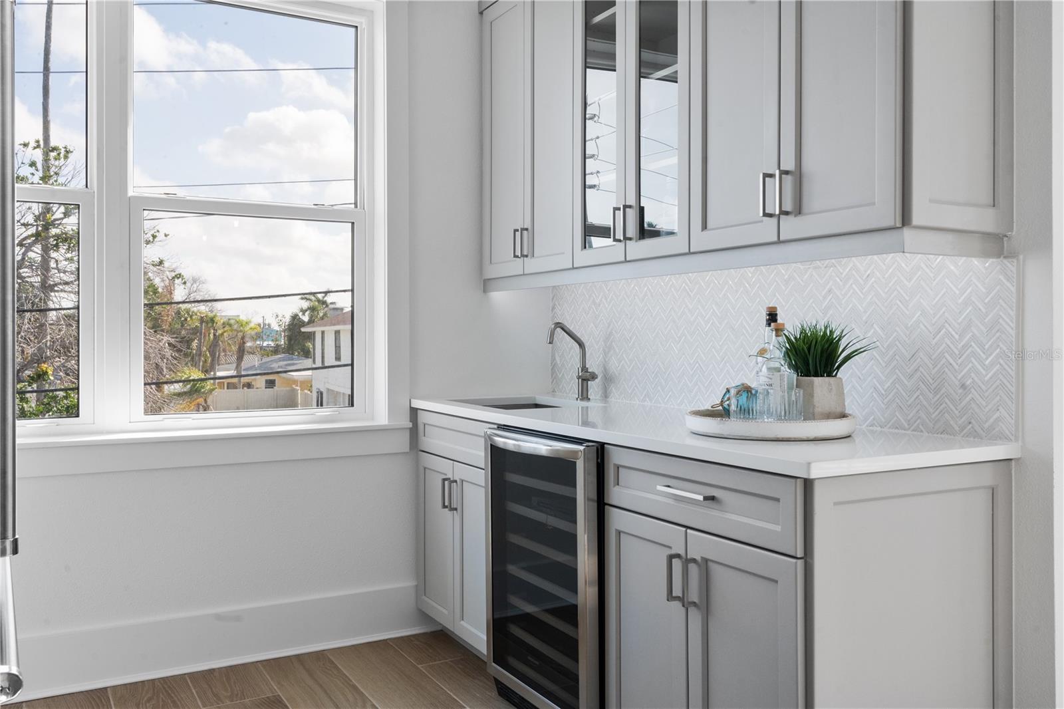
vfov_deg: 43.6
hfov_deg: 61.9
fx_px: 886
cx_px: 532
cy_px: 354
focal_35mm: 30
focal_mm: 30
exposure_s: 1/125
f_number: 11
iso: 3200
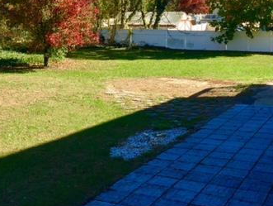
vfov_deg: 25.5
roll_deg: +0.7
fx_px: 442
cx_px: 108
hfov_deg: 34.2
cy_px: 30
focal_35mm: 56
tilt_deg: -2.0
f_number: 2.2
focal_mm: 4.15
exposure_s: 1/1014
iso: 32
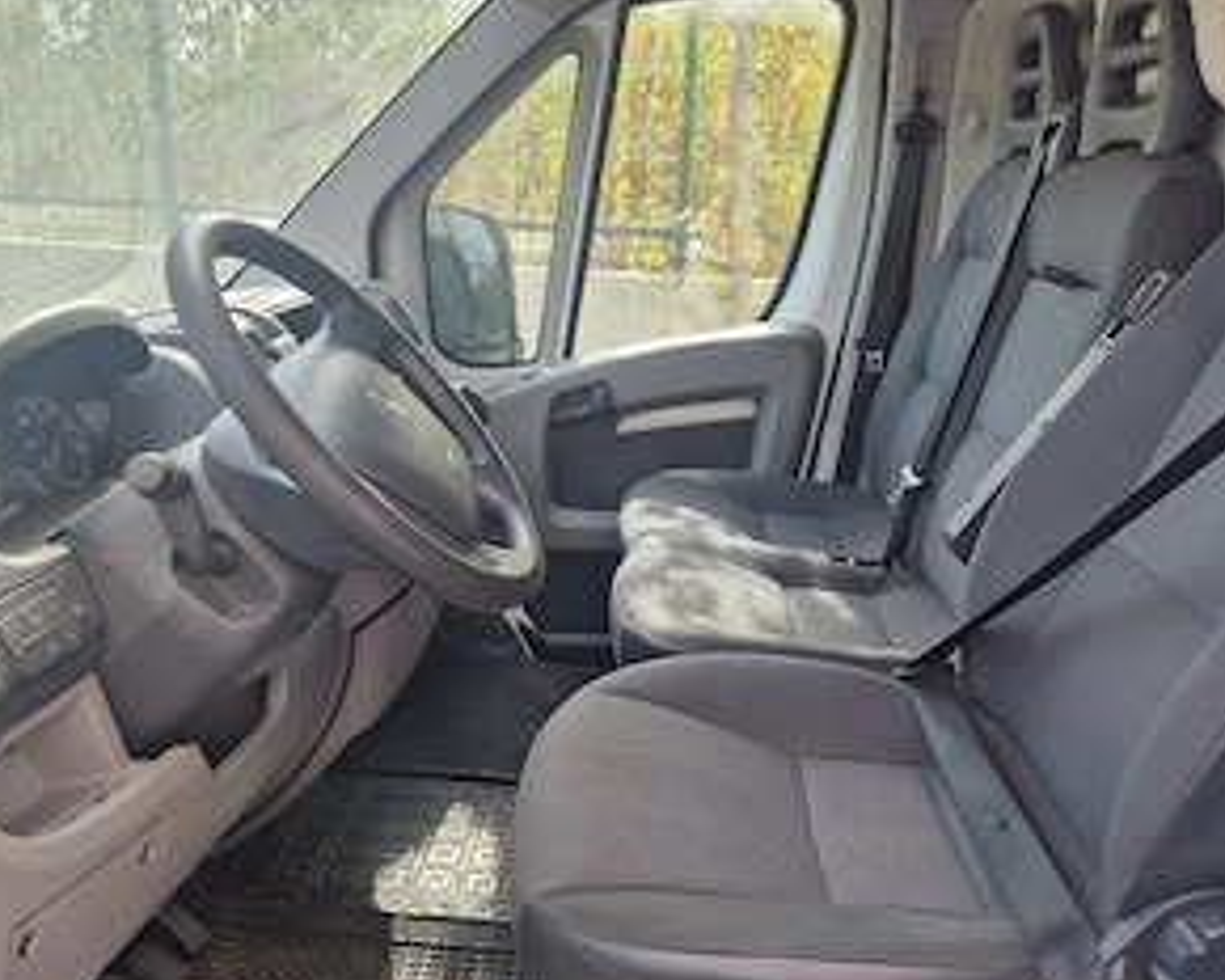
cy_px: 600
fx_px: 1124
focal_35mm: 31
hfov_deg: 57.2
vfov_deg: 46.8
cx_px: 608
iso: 50
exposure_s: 1/227
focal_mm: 5.4
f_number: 1.8
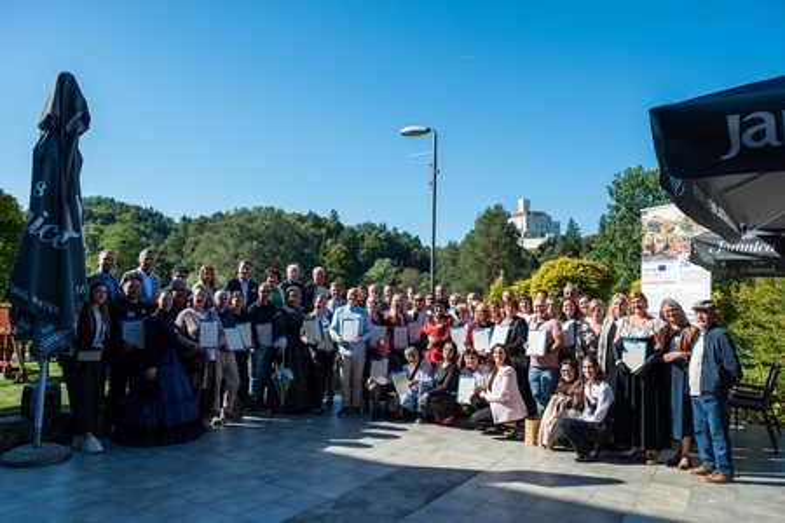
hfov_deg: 68.4
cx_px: 392
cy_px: 262
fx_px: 578
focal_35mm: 26
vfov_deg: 48.7
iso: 250
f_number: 5.6
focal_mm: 26.5
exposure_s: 1/800
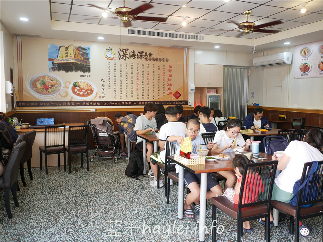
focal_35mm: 30
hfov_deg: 60.0
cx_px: 162
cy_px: 121
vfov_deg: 46.8
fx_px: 280
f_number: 1.7
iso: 200
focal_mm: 15
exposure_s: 1/125
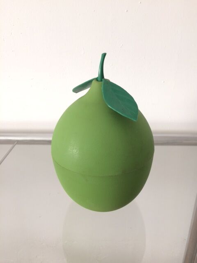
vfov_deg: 61.7
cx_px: 98
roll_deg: +0.9
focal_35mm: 29
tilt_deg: -28.3
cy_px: 132
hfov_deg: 48.2
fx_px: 220
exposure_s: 1/33
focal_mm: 4.15
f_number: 2.2
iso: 125
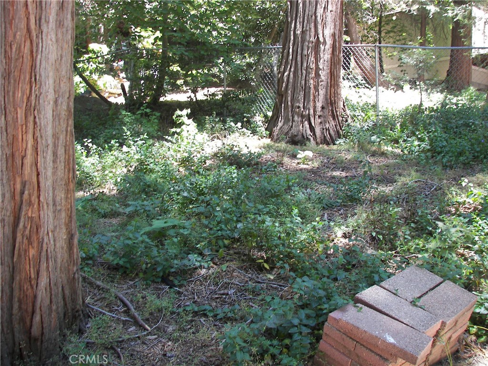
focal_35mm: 36
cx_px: 244
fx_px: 508
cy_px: 183
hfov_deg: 51.4
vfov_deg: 39.7
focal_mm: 6
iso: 50
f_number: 2.8
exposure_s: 1/30
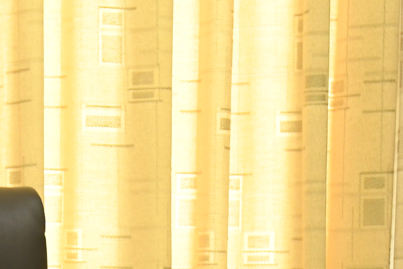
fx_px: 2485
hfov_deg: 9.2
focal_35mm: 222
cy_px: 412
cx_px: -59
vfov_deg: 6.1
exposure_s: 1/80
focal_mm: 38
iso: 800
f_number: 4.2
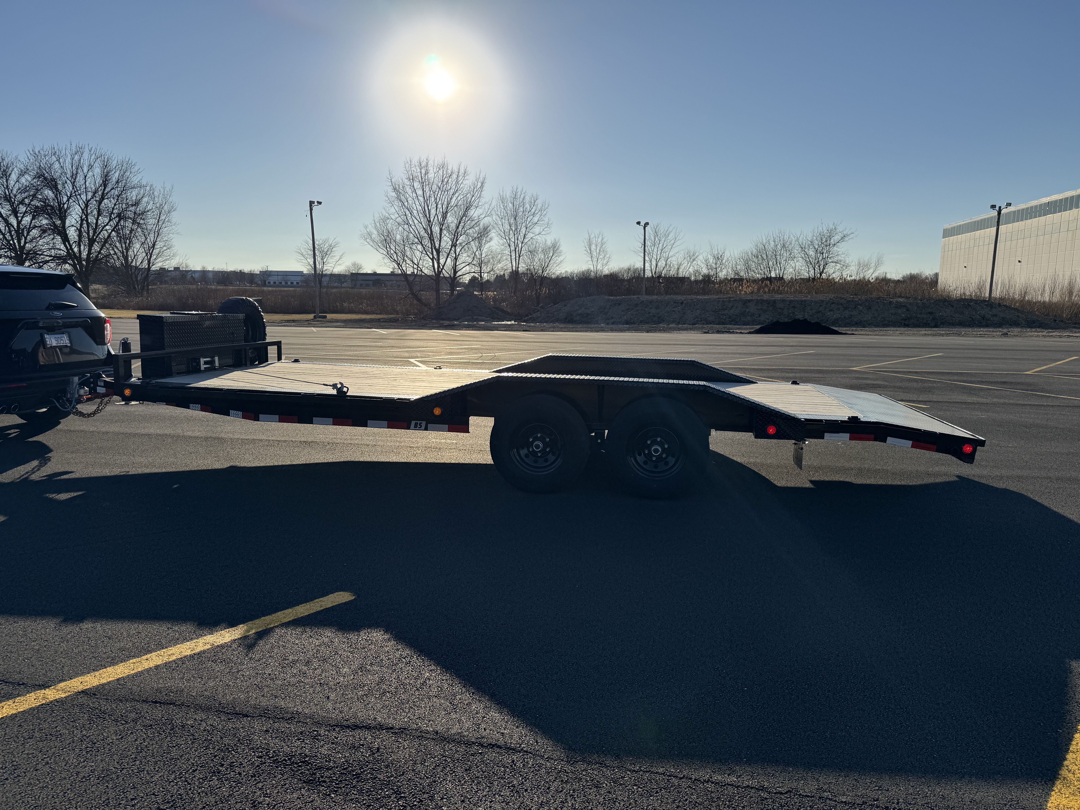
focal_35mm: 24
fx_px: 749
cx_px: 540
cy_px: 405
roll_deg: -0.4
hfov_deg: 71.6
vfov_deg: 56.8
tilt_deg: -9.5
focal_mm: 6.76
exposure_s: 1/10417
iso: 80
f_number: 1.78
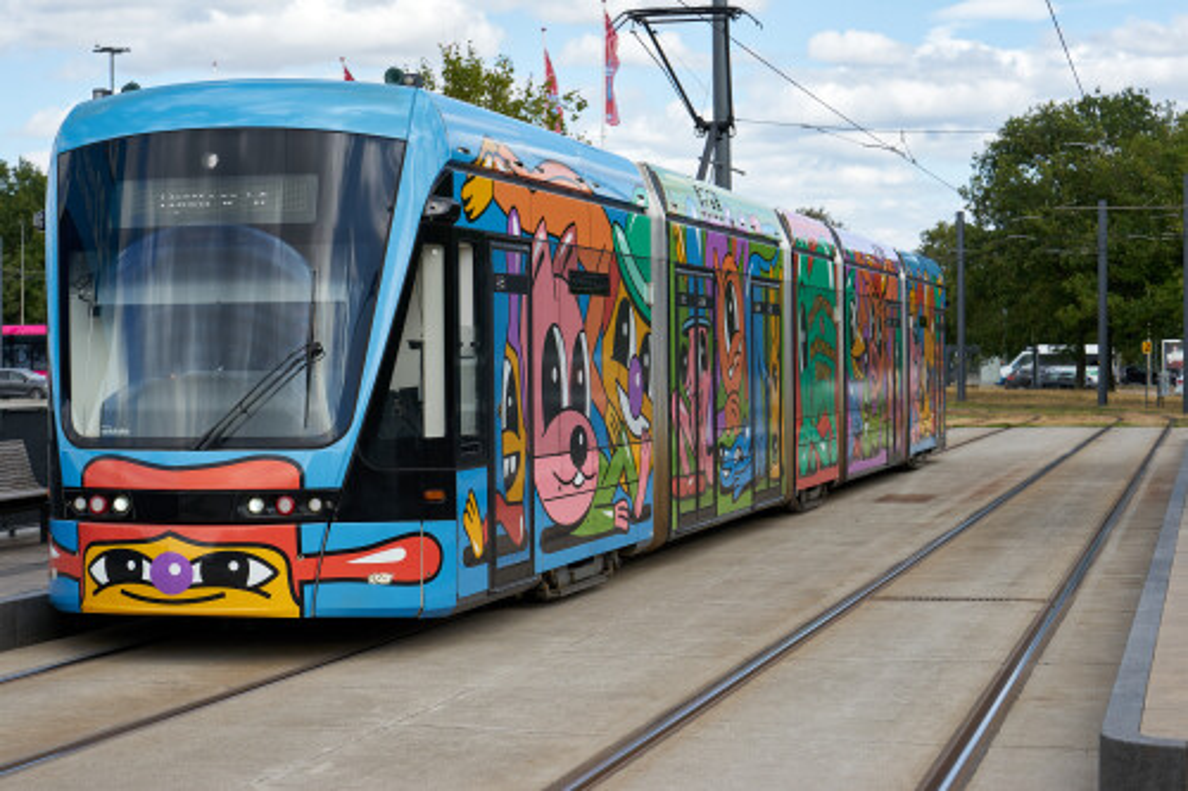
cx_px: 594
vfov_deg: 19.4
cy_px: 396
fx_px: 2309
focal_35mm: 70
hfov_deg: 28.9
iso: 250
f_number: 5.6
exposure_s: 1/750
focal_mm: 70
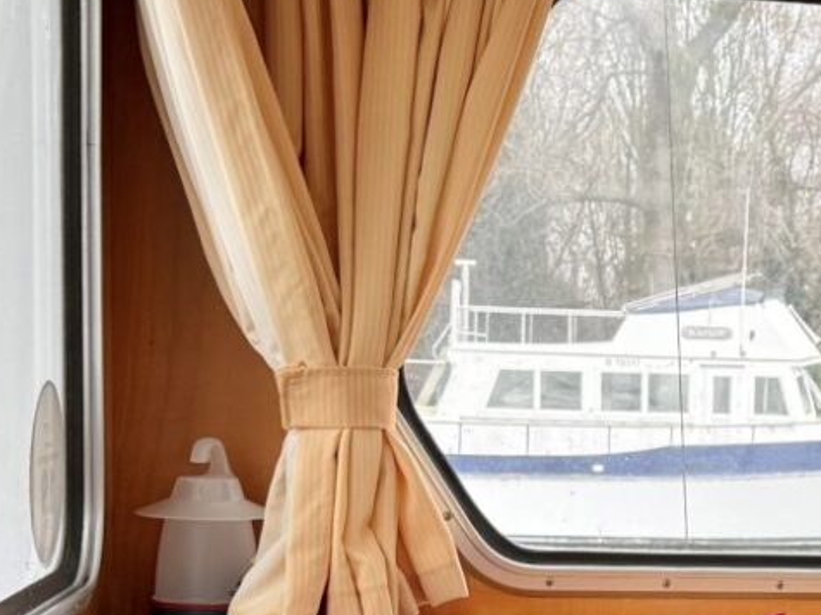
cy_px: 527
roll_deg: -1.9
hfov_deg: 18.2
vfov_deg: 14.5
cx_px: 1041
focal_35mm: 101
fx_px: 2395
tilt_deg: -3.2
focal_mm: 6.76
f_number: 1.78
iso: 80
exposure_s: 1/121
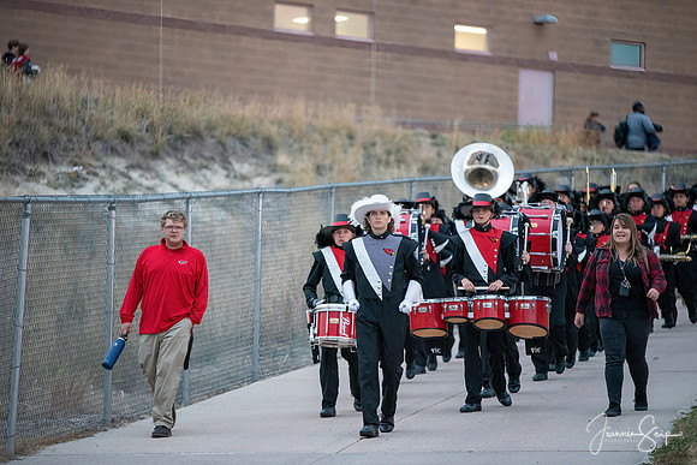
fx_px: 3873
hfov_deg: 10.3
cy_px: 232
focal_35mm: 200
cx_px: 348
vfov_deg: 6.9
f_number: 2.8
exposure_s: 1/400
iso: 6400
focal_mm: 200
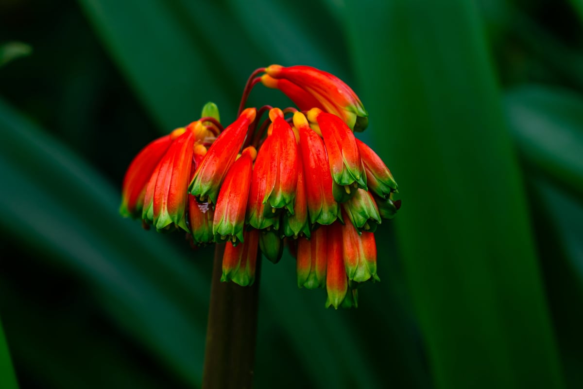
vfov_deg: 8.7
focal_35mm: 157
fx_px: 2542
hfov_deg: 13.1
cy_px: 194
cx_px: 292
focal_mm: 105
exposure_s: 1/100
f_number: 4.5
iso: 200
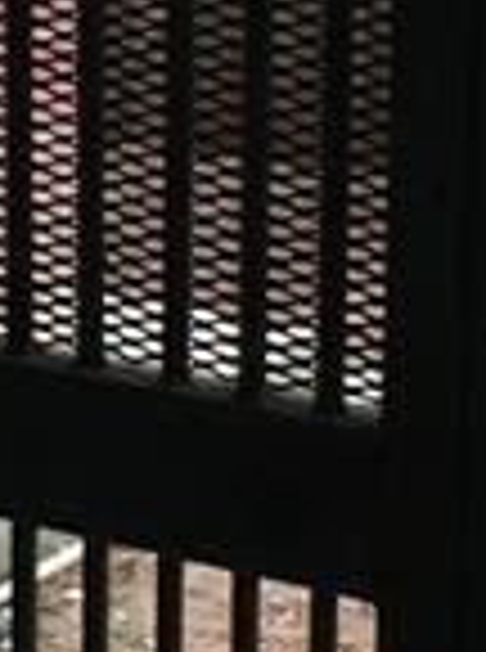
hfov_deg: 9.5
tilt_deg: -11.1
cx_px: -58
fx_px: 2896
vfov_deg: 12.8
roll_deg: +0.5
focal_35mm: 154
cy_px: 67
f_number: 2.2
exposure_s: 1/30
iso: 32
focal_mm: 4.15
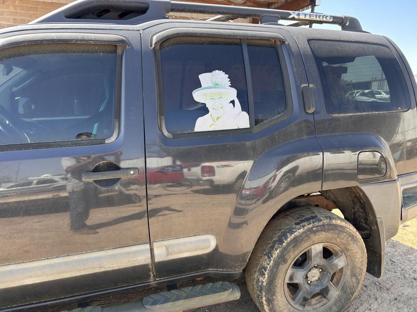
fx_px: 313
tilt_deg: -12.5
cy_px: 156
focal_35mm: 26
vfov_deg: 53.1
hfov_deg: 67.3
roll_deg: -2.0
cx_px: 208
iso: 50
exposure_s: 1/452
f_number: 1.5
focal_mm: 5.7
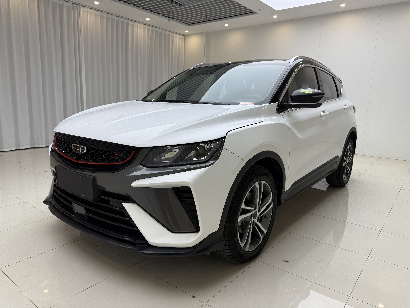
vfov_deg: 56.8
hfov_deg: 71.6
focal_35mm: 24
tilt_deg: -9.4
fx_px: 284
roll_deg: -1.8
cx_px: 205
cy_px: 154
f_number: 1.78
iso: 64
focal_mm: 6.76
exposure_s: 1/268
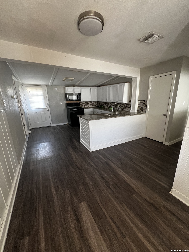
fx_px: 95
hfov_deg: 89.9
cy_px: 126
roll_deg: +0.6
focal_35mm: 13
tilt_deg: -14.2
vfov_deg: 106.2
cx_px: 94
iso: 320
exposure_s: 1/60
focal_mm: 1.57
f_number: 1.8
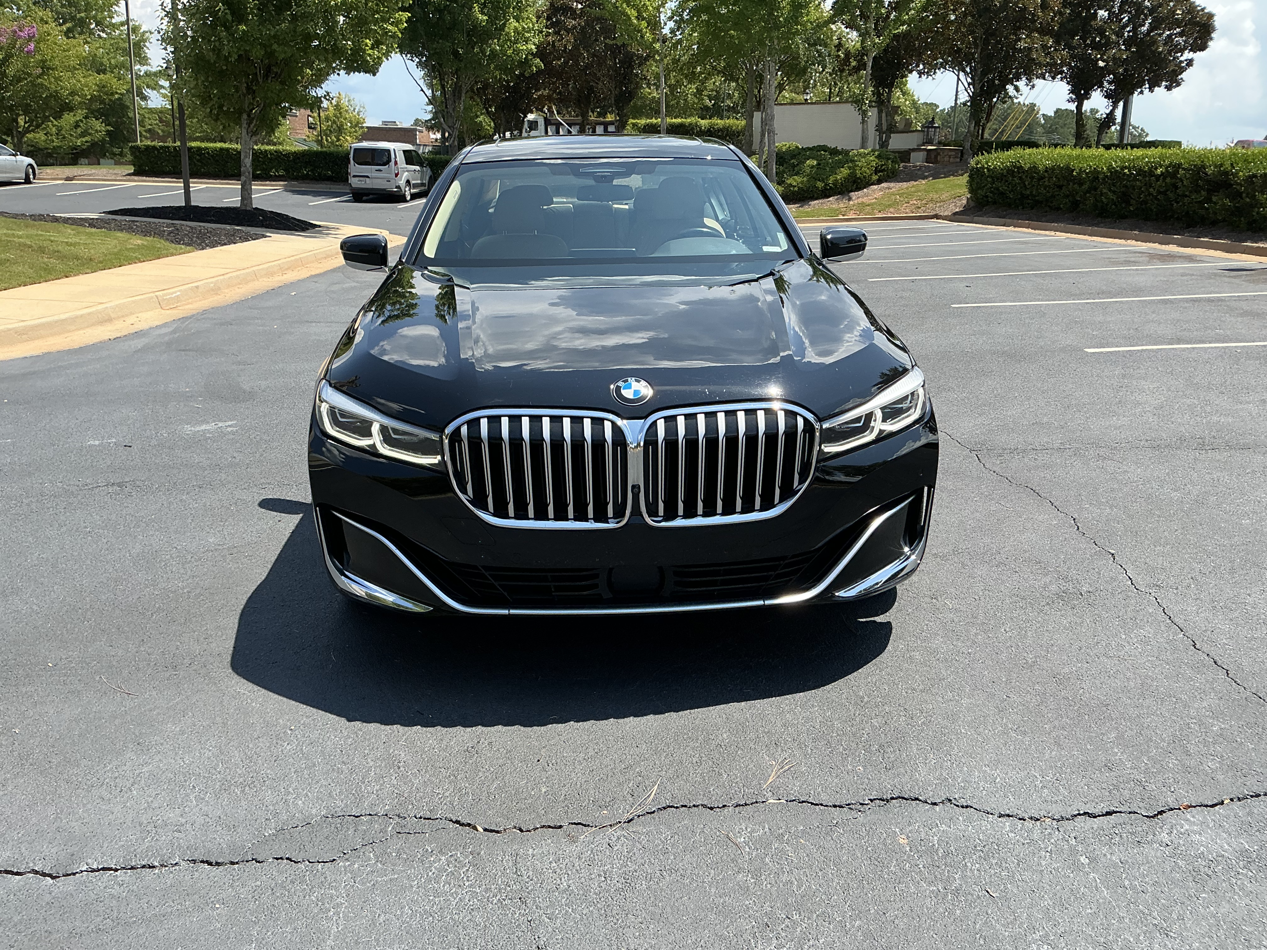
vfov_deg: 49.7
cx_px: 634
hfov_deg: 63.4
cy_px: 475
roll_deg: -2.1
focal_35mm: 28
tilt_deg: -18.6
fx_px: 1025
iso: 25
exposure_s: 1/1055
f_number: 1.8
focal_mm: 3
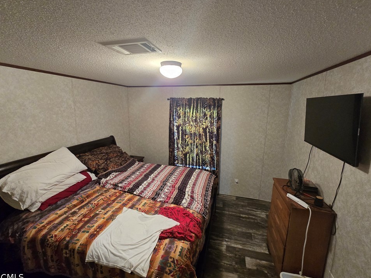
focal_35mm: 14
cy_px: 134
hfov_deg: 102.1
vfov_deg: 85.6
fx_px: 150
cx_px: 187
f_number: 2.2
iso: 640
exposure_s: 1/60
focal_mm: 2.2
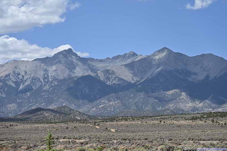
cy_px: 76
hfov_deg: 17.1
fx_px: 756
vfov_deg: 11.4
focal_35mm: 120
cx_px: 114
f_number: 6.3
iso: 64
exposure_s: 1/640
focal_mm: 120
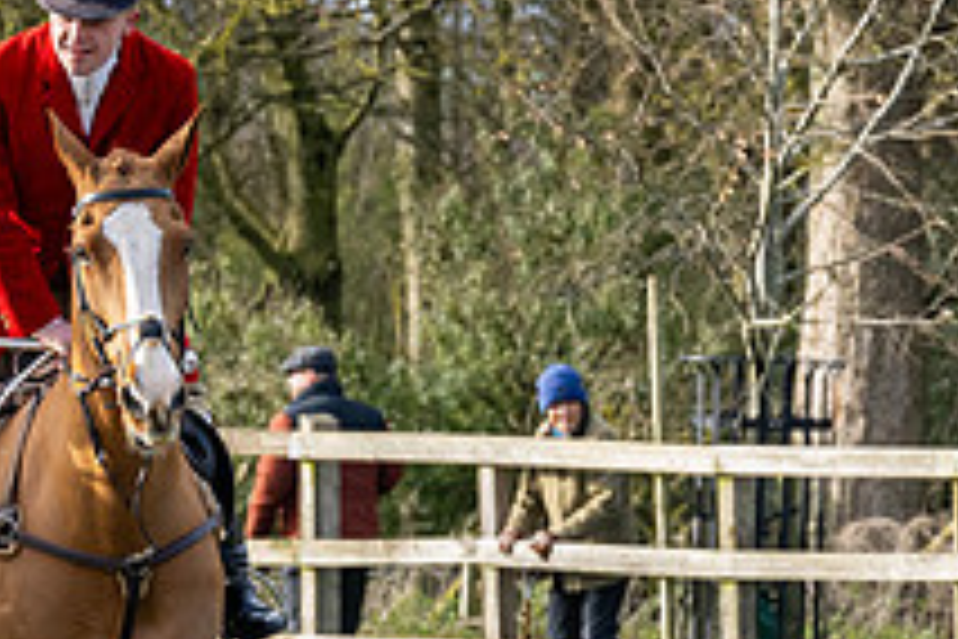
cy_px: 450
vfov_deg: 2.0
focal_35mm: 688
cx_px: 286
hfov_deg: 3.0
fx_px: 18307
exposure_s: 1/1000
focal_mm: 125
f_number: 5
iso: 800
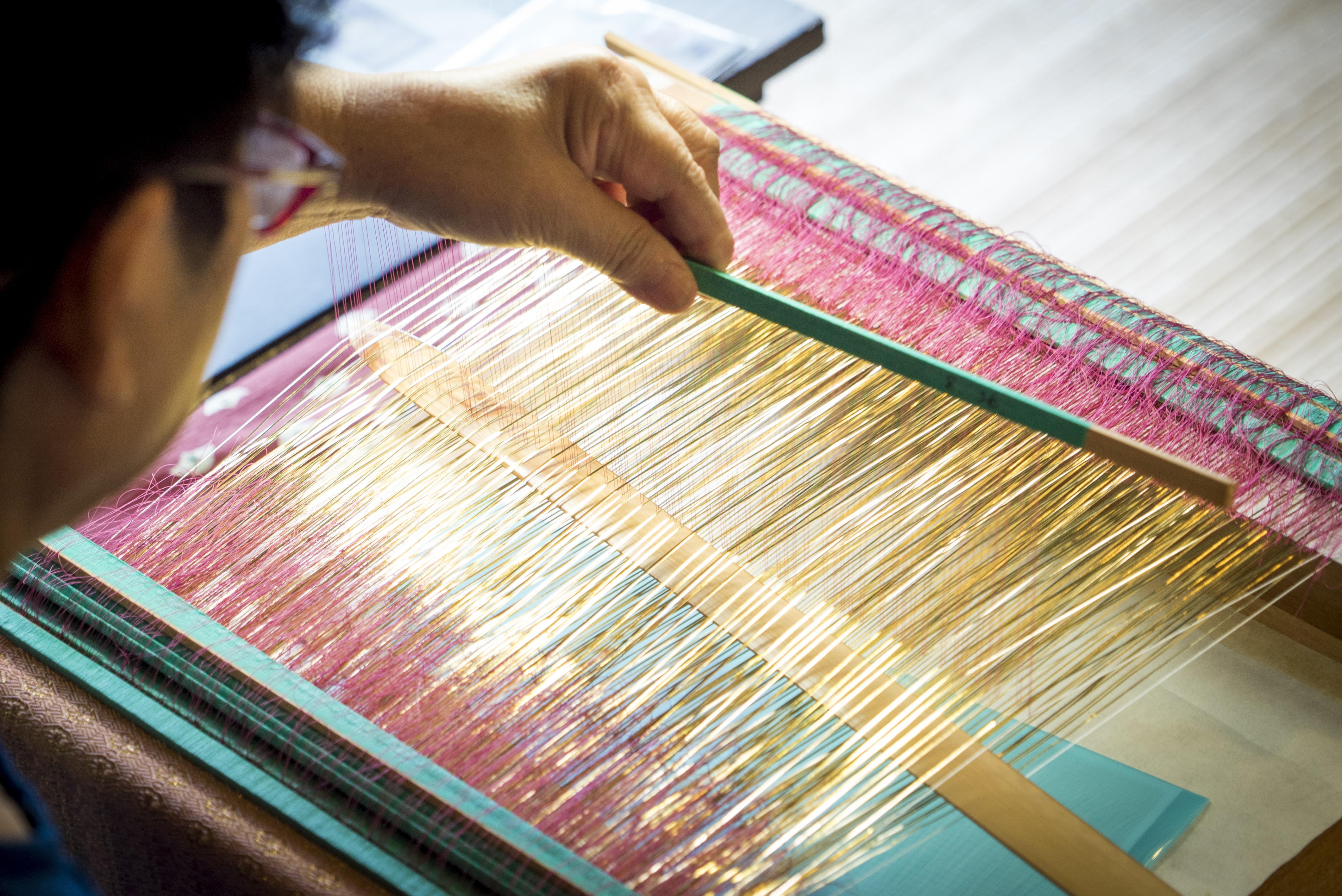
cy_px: 448
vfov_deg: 11.6
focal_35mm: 118
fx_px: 4401
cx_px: 671
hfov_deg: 17.3
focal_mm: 118
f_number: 6.3
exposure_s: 1/100
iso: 1600
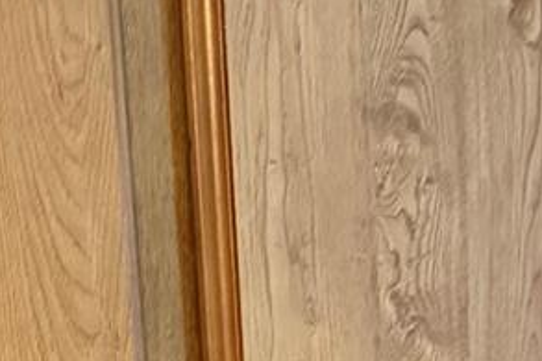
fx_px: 1971
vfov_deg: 9.3
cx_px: 435
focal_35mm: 131
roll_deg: +1.3
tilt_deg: -17.4
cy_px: 870
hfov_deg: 15.6
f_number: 1.78
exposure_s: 1/40
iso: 800
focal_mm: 6.76
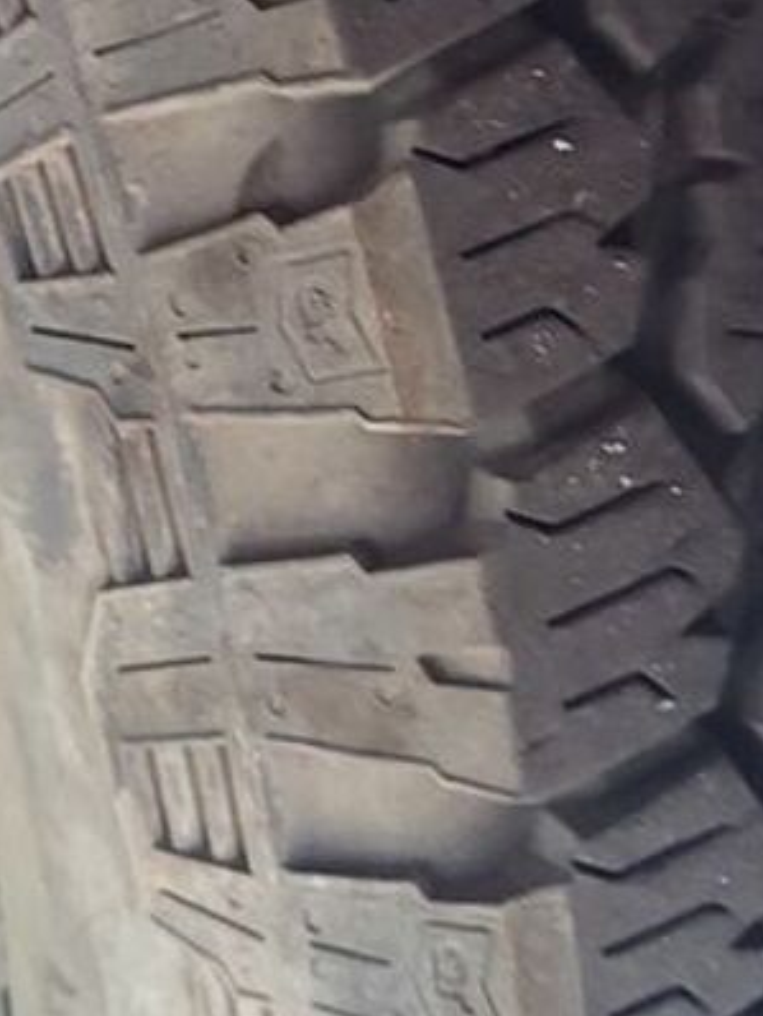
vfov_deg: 22.0
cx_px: 283
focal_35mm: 87
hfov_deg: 17.0
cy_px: 106
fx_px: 2554
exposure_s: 1/50
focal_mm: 5.4
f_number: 1.8
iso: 400
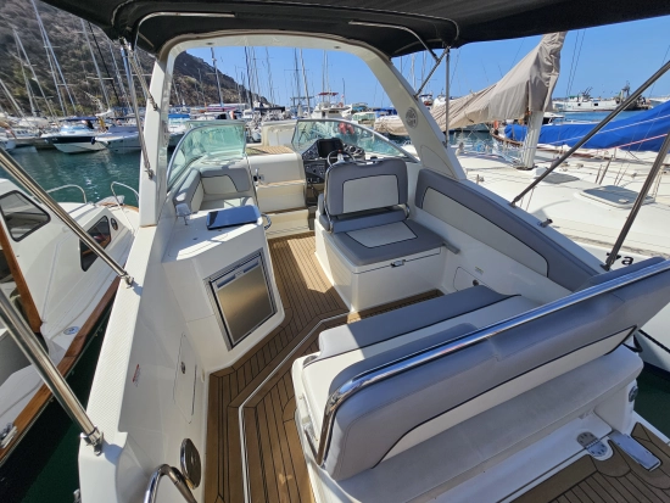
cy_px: 252
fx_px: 252
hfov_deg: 106.2
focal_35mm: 13
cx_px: 335
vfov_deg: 90.0
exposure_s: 1/2551
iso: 50
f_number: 2.2
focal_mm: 2.2
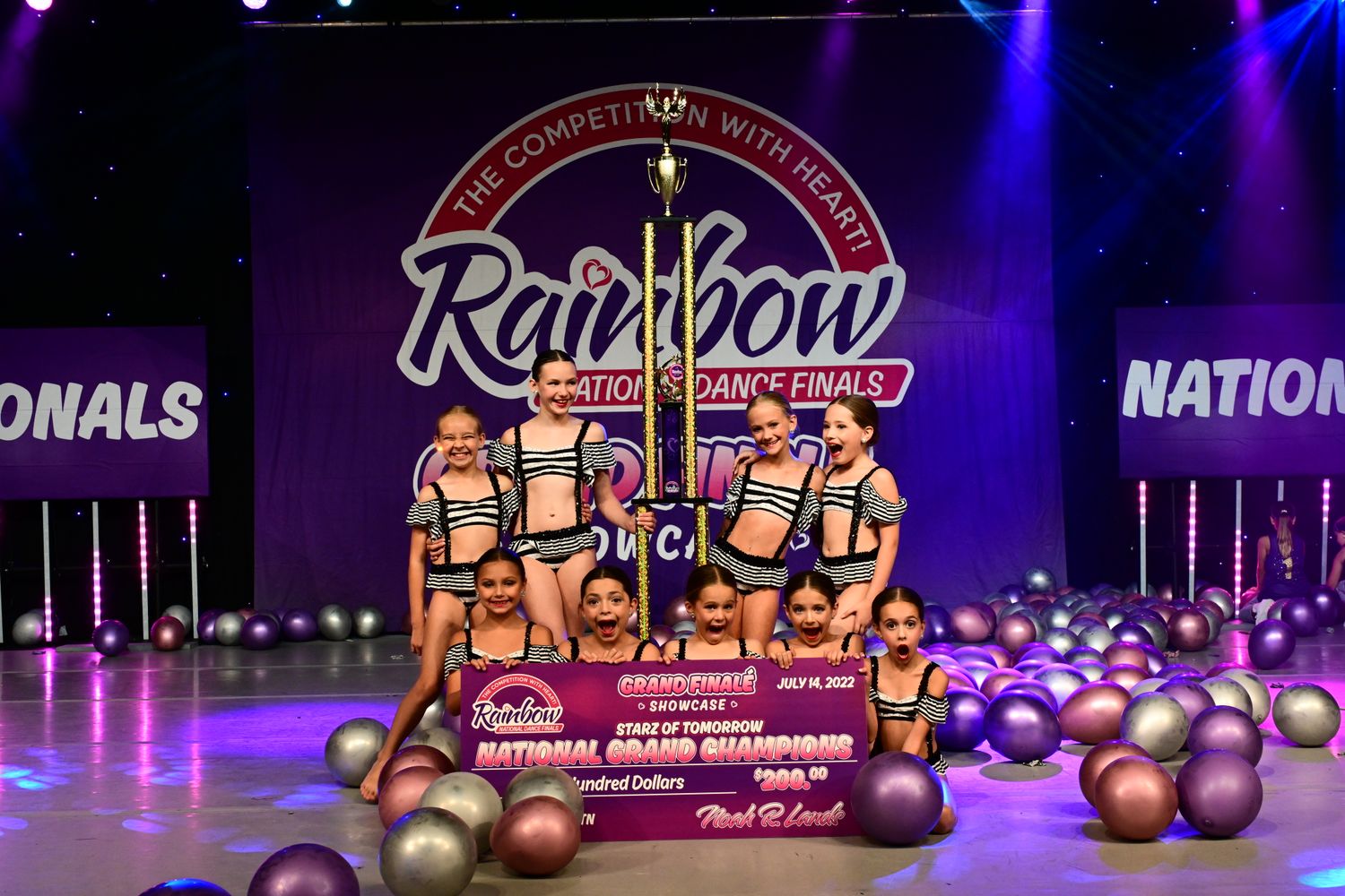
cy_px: 448
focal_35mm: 45
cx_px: 672
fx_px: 1681
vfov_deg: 29.9
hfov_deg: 43.6
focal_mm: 45
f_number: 7.1
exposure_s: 1/200
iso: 3200
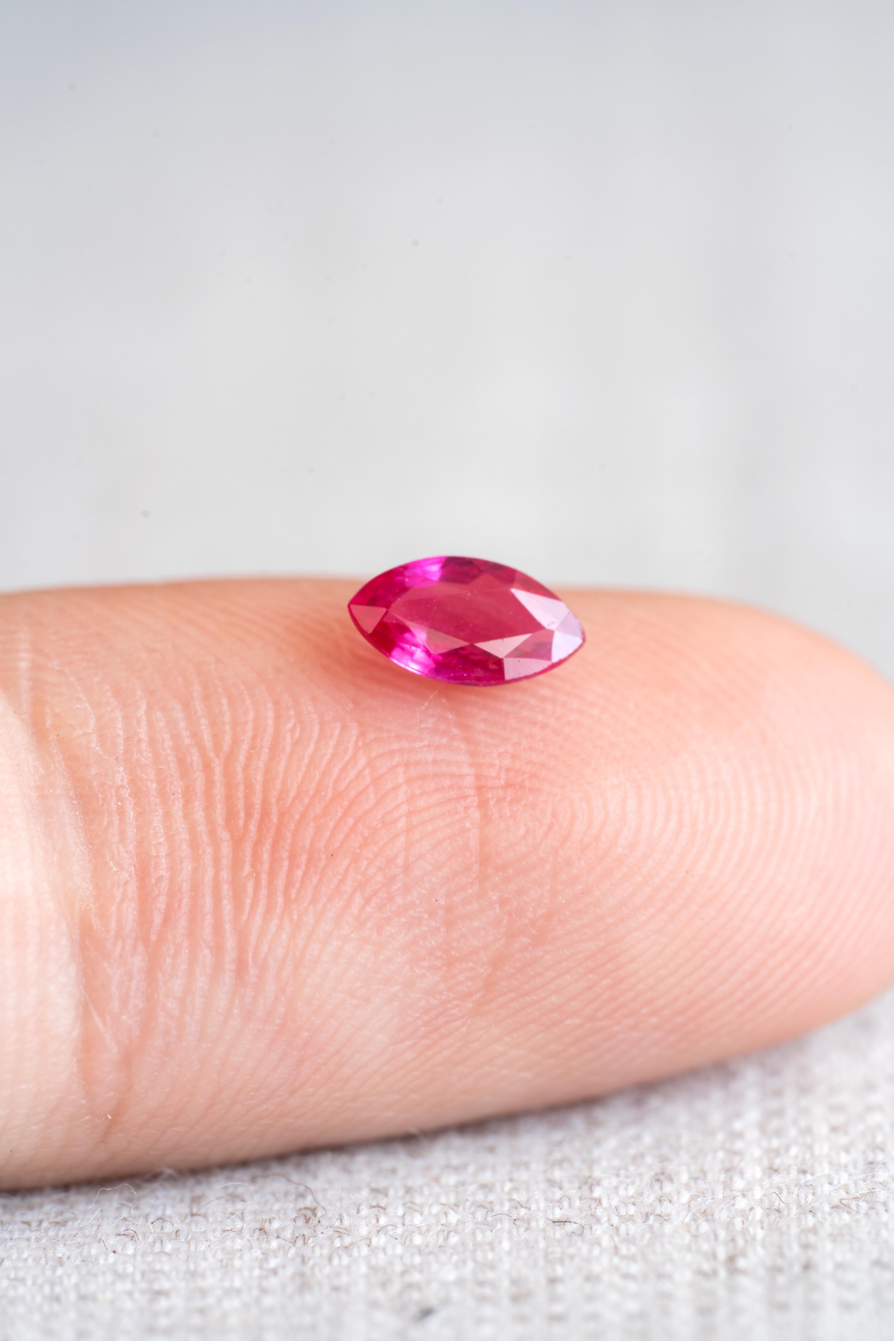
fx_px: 3352
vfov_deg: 22.6
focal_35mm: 90
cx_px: 447
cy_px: 670
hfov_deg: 15.2
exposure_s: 1/8
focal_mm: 90
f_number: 8
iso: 100
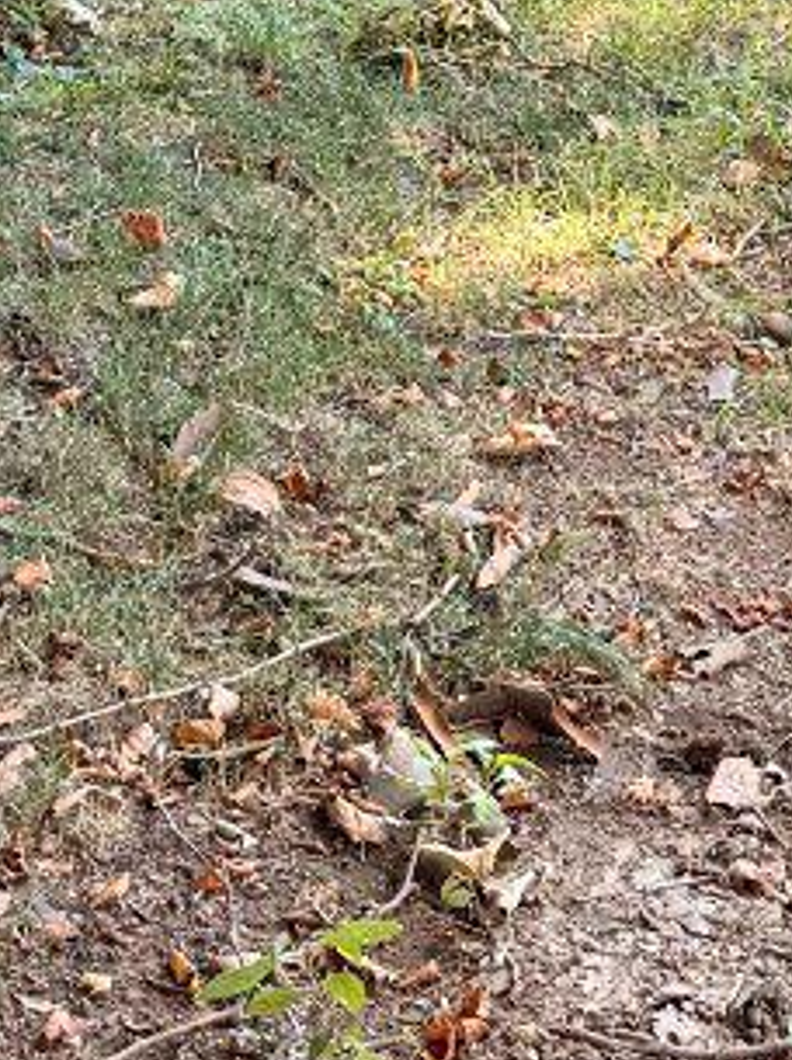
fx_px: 3699
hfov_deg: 12.2
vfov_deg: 14.5
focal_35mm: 121
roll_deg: -1.3
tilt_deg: -5.6
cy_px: -789
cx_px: 552
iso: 100
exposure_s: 1/433
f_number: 1.78
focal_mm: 6.76
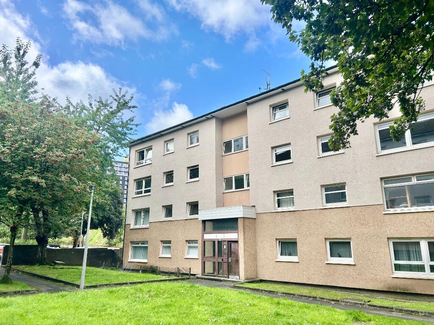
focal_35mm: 26
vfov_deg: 53.1
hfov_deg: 67.3
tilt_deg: +13.4
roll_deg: +0.2
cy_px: 162
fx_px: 326
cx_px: 217
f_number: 1.5
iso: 50
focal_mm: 5.7
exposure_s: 1/1972
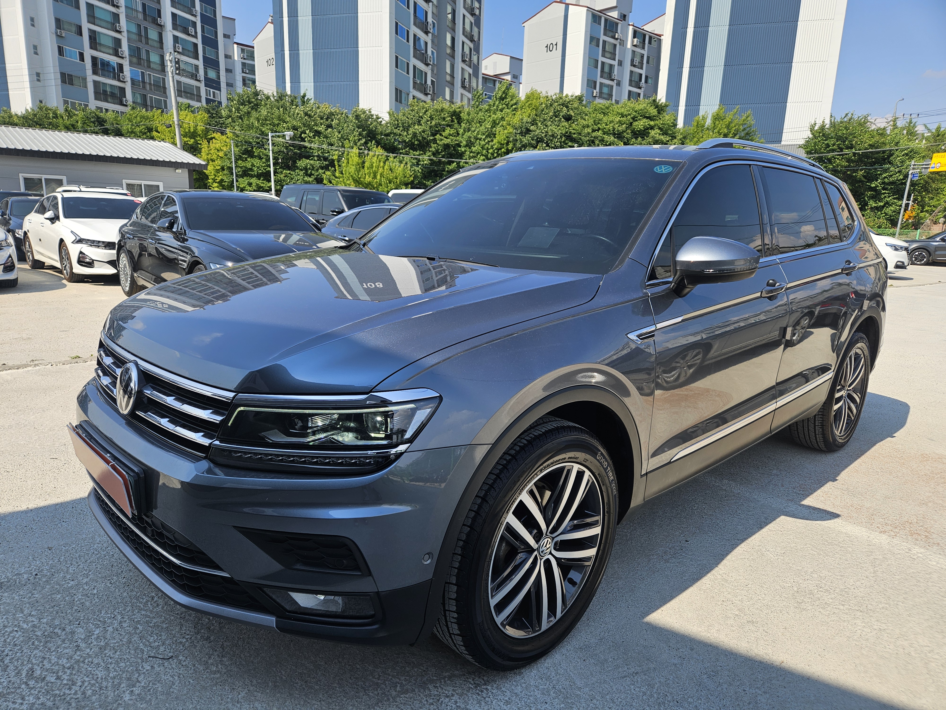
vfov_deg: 58.9
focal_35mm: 23
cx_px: 473
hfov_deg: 73.9
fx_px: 629
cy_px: 355
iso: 25
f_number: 1.8
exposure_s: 1/1318
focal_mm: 5.4
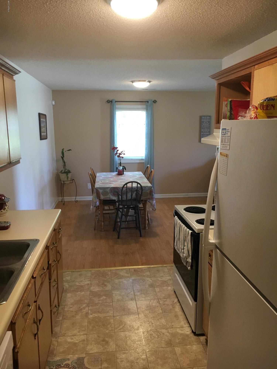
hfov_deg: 48.2
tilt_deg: -12.5
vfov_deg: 61.7
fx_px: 309
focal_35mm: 29
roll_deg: -0.9
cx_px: 138
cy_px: 184
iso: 100
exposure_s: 1/30
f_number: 2.2
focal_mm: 4.15
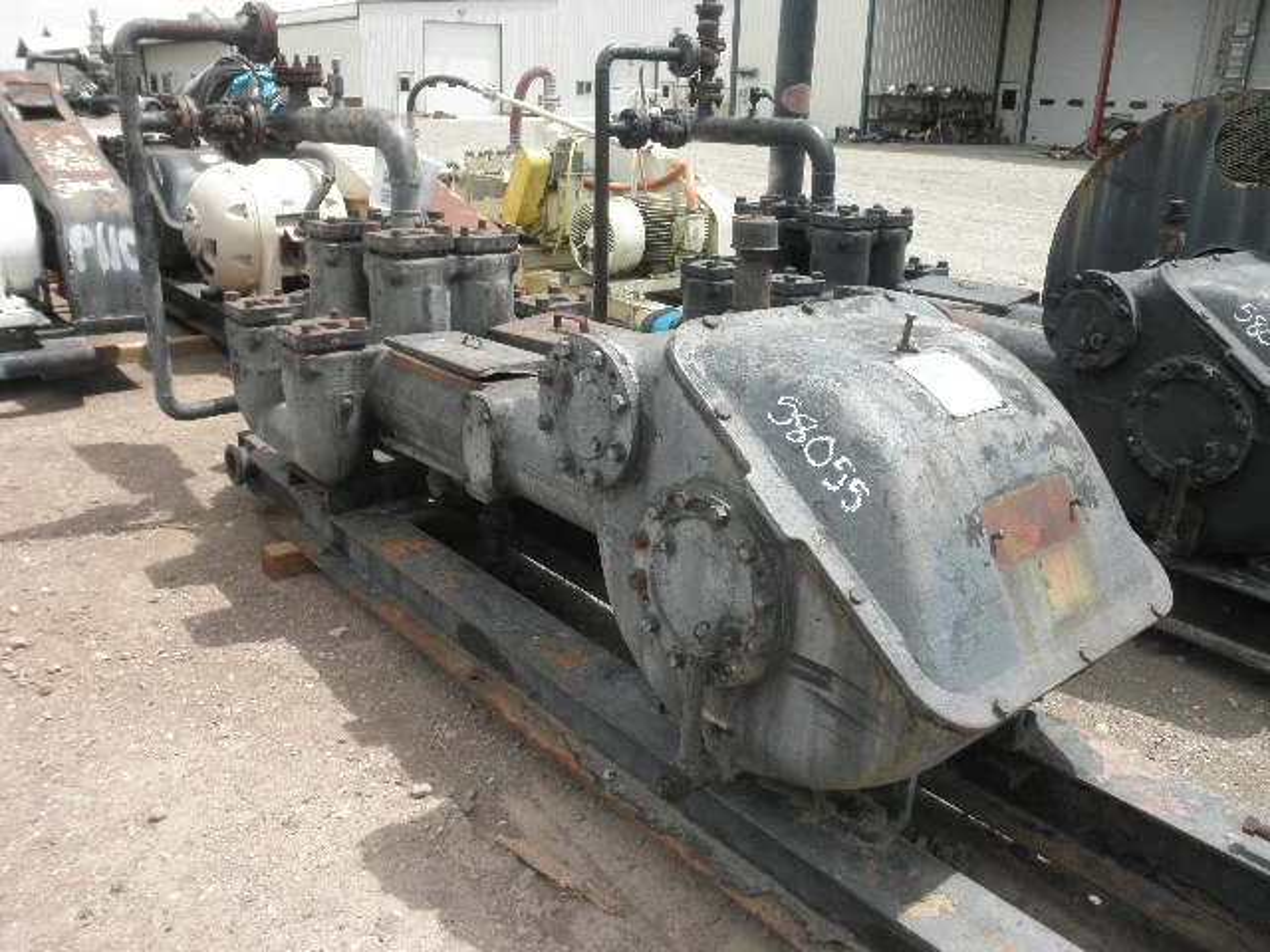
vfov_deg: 49.7
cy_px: 476
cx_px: 635
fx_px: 1027
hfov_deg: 63.4
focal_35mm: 28
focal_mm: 5
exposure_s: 1/500
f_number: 3
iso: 64
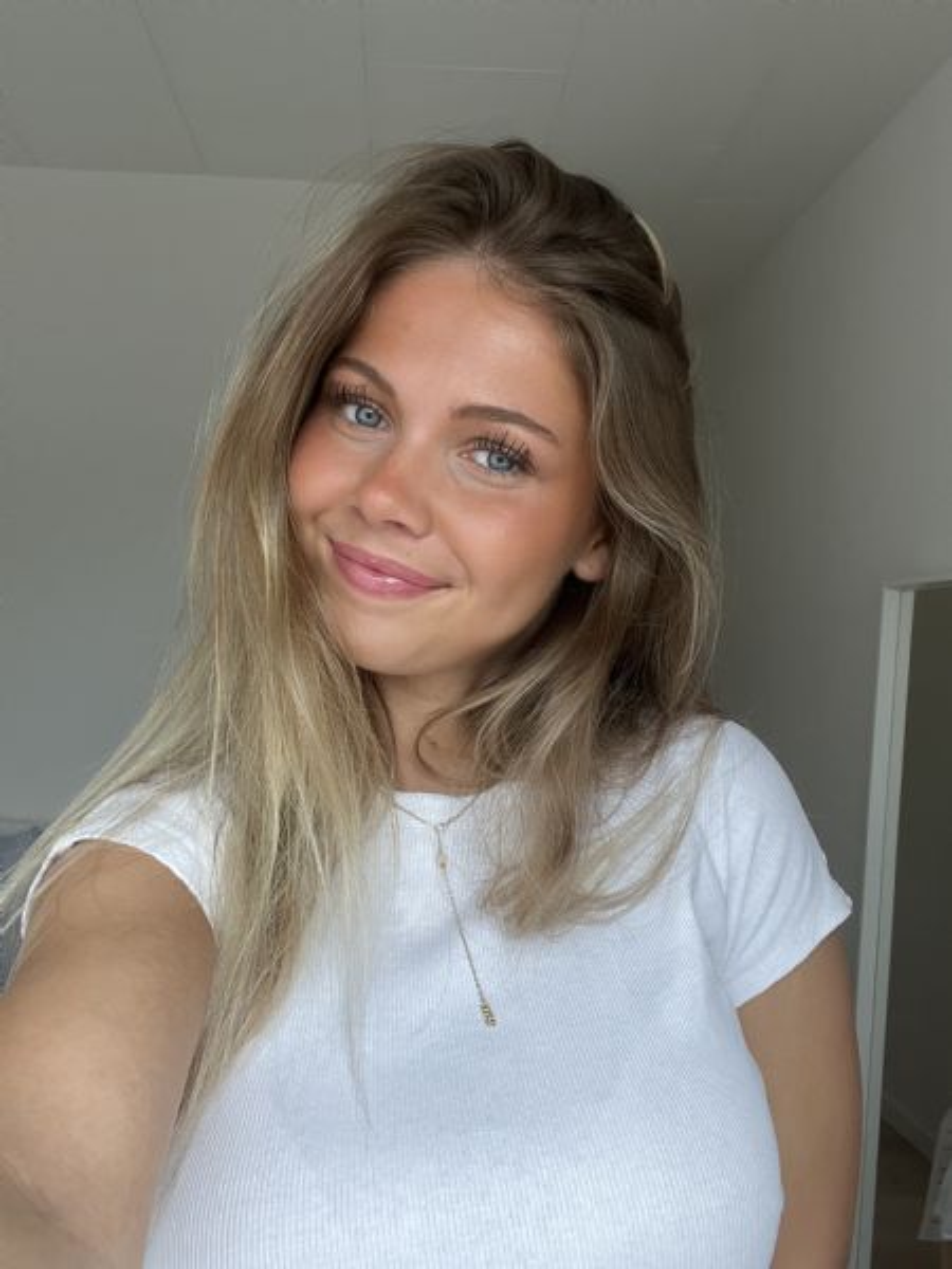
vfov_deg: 60.0
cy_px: 634
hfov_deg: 46.8
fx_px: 1100
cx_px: 476
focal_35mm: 30
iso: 100
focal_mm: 2.71
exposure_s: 1/105
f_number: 2.2
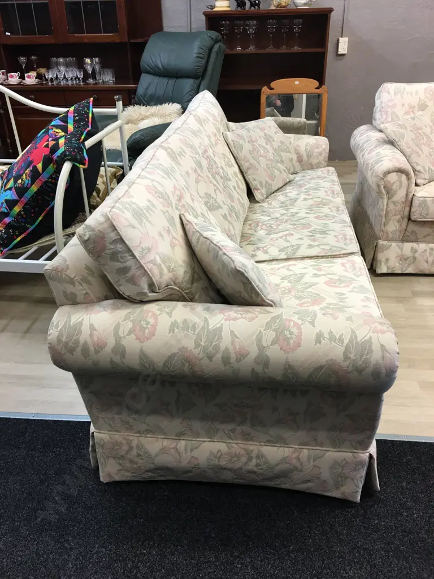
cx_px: 217
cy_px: 290
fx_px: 485
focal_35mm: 29
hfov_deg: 48.2
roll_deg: +0.1
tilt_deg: -29.3
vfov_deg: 61.7
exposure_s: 1/17
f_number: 2.2
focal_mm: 4.15
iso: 32
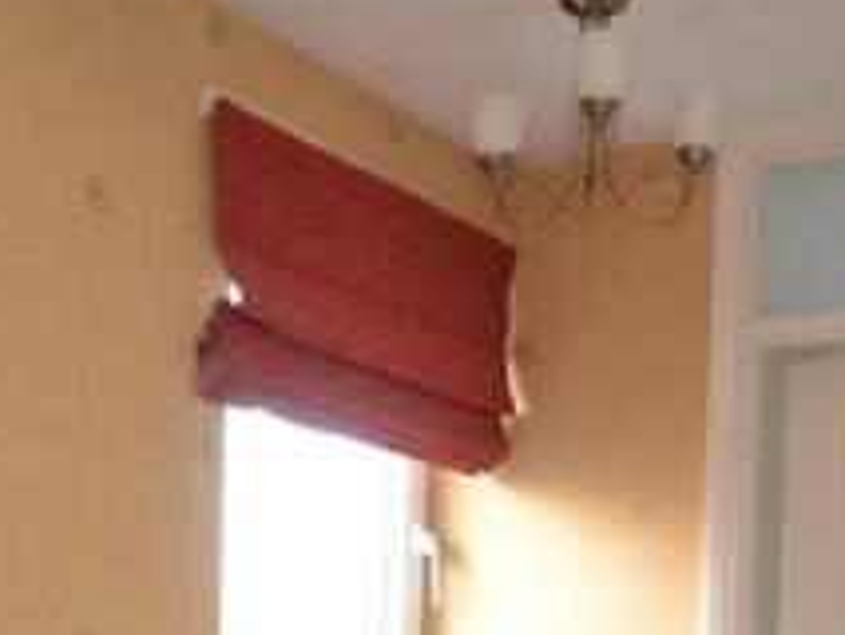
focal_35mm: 71
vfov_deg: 19.6
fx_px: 1734
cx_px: 355
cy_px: 756
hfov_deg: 27.3
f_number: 5
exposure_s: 1/60
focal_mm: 16
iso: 1800
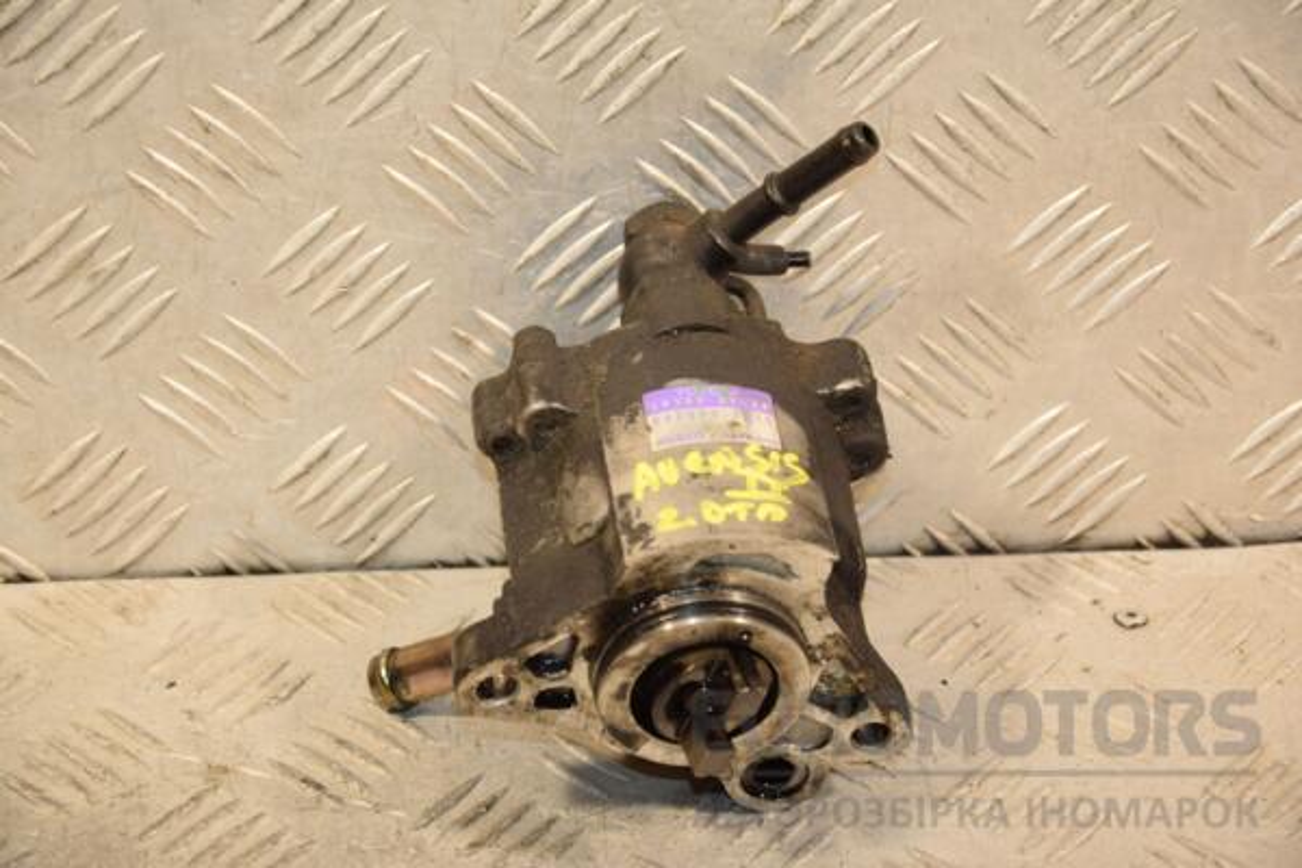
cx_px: 651
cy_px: 434
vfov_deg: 12.2
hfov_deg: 18.2
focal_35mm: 112
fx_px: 4068
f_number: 5.3
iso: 800
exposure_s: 1/200
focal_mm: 75
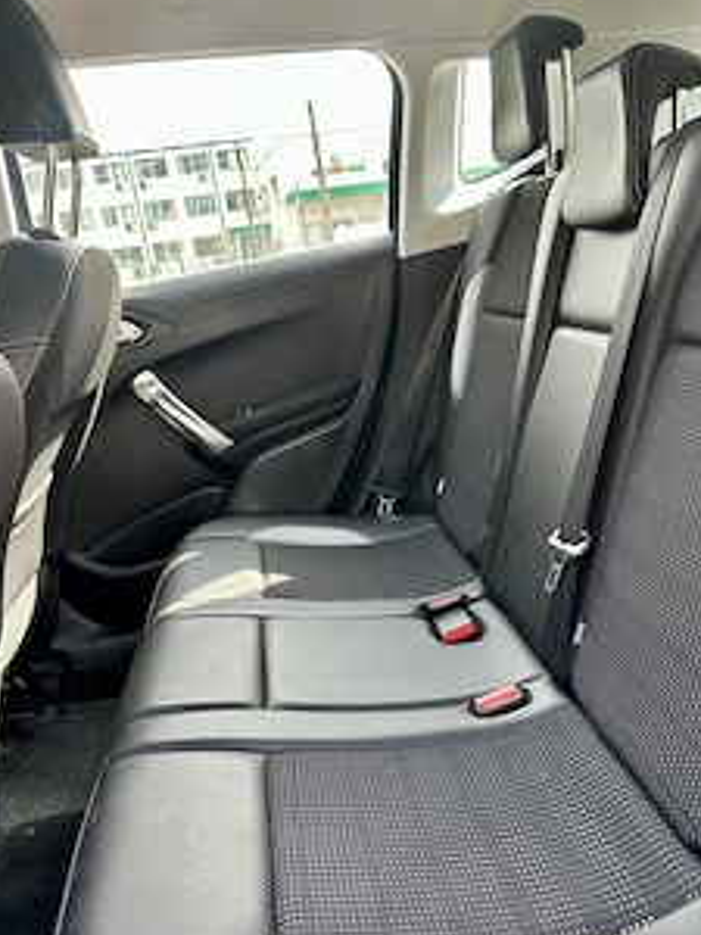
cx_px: 402
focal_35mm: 32
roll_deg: +7.0
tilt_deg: -17.1
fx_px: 864
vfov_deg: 56.8
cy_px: 499
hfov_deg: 44.0
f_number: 1.78
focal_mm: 6.86
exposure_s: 1/121
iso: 100
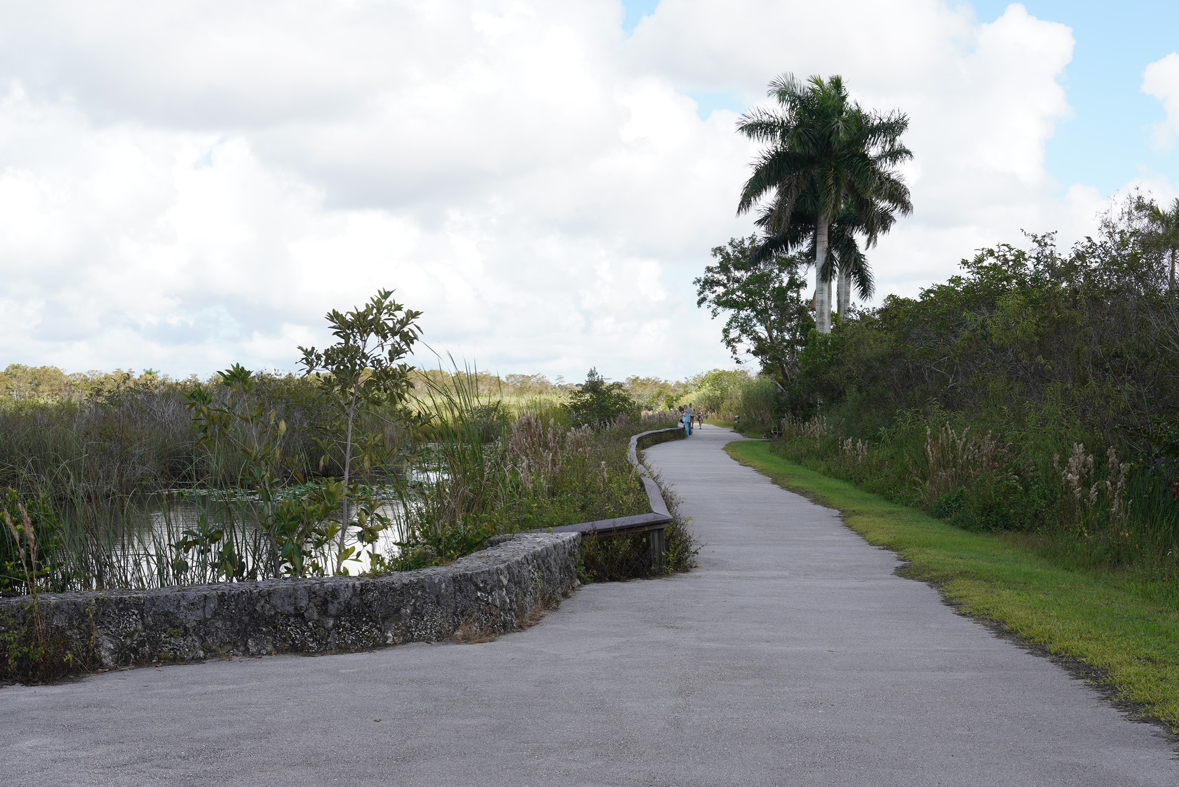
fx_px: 1310
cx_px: 590
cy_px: 394
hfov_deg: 48.5
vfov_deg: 33.4
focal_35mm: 40
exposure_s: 1/100
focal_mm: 40
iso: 100
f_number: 10
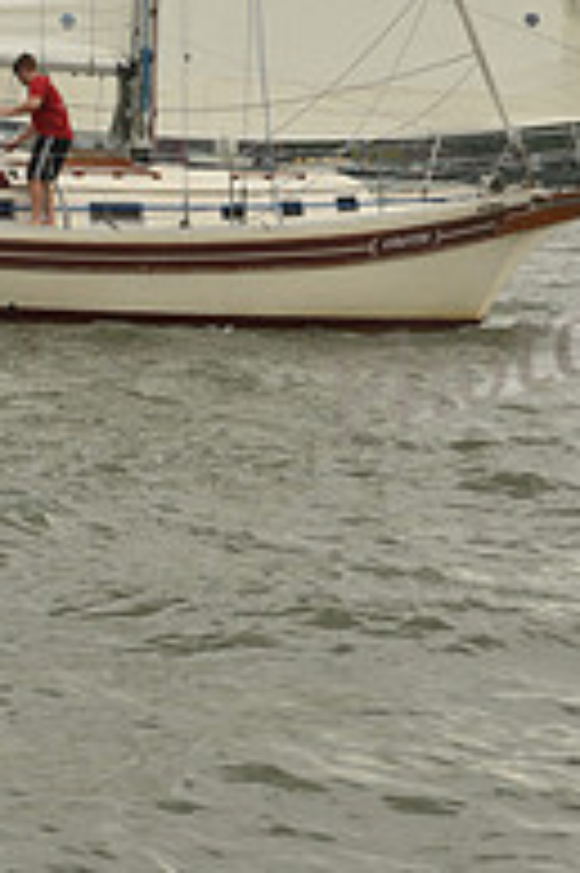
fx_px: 6875
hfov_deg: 4.8
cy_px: -302
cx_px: 92
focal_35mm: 284
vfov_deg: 7.2
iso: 320
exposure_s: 1/1000
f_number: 10
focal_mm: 95
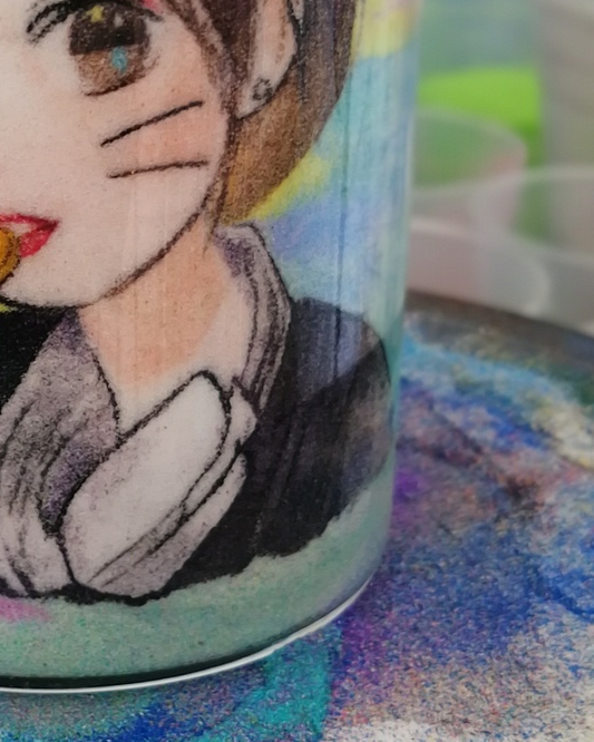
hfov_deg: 15.9
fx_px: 2087
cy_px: 335
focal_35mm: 95
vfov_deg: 20.2
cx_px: 22
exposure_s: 1/50
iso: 160
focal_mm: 3.95
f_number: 4
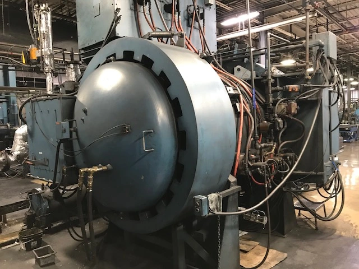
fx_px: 290
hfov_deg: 63.4
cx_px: 180
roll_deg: +2.9
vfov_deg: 49.7
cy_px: 134
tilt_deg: -1.6
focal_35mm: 28
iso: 64
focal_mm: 3.99
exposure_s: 1/15
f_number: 1.8
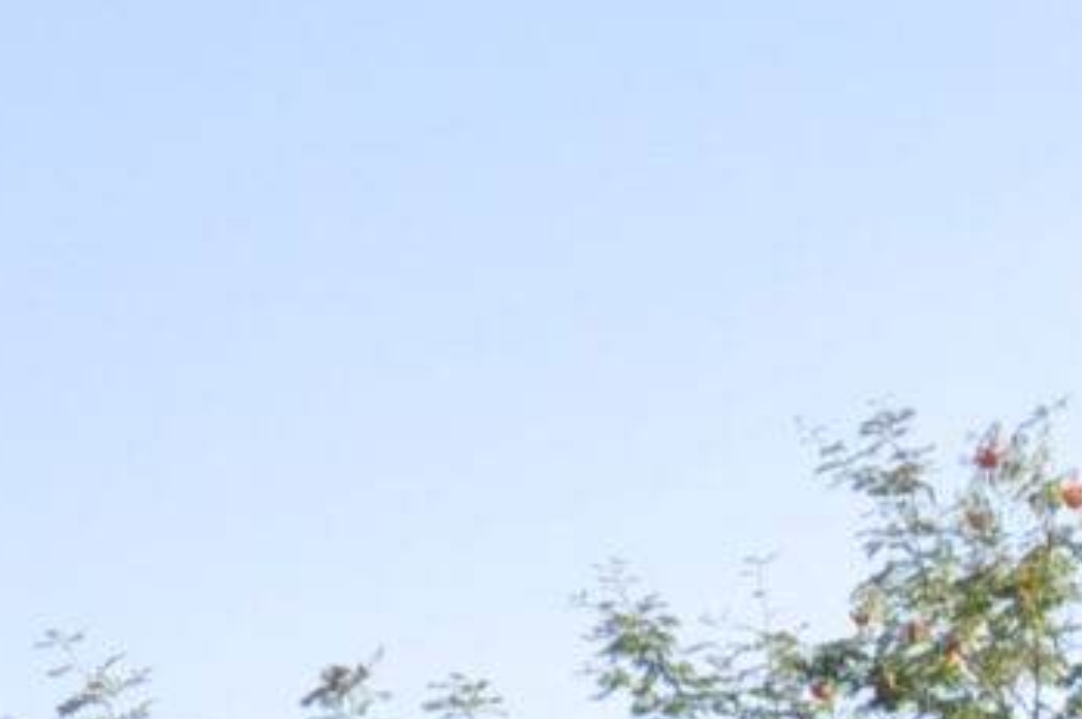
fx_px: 5945
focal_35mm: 198
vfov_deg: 6.2
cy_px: 2405
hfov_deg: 9.6
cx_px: 2285
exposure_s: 1/1250
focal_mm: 18
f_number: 5
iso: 400
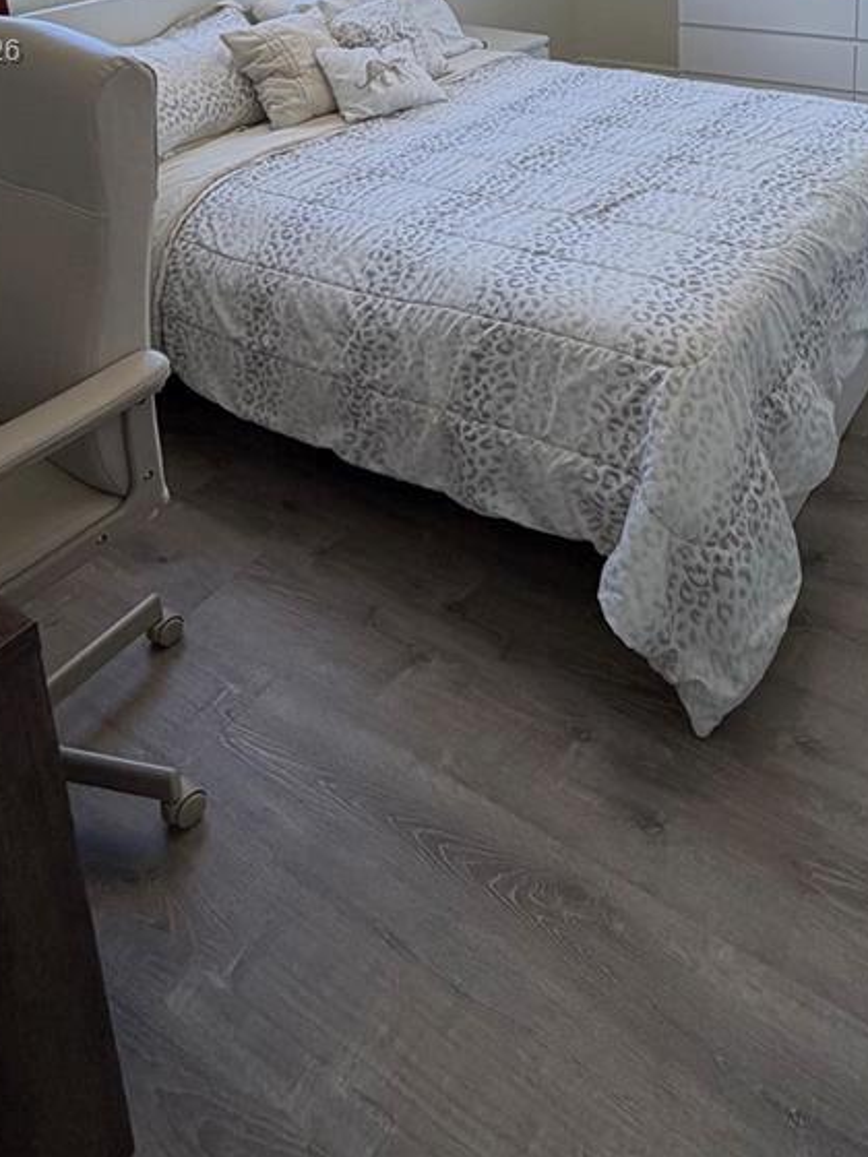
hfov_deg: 46.2
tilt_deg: -14.0
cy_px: 54
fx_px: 1003
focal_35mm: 30
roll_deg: +2.3
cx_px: 568
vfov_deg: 50.8
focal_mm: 2.22
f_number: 2.2
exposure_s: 1/120
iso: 100
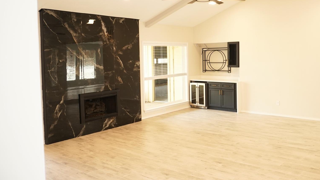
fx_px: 289
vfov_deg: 34.4
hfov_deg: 57.0
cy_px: 64
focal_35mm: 34
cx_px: 208
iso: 320
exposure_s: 1/60
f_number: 3.5
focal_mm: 16
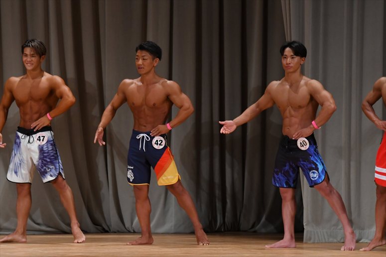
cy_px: 128
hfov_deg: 7.2
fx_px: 3054
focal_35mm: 285
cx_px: 193
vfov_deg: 4.8
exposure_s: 1/400
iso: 3200
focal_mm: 190
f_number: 5.6
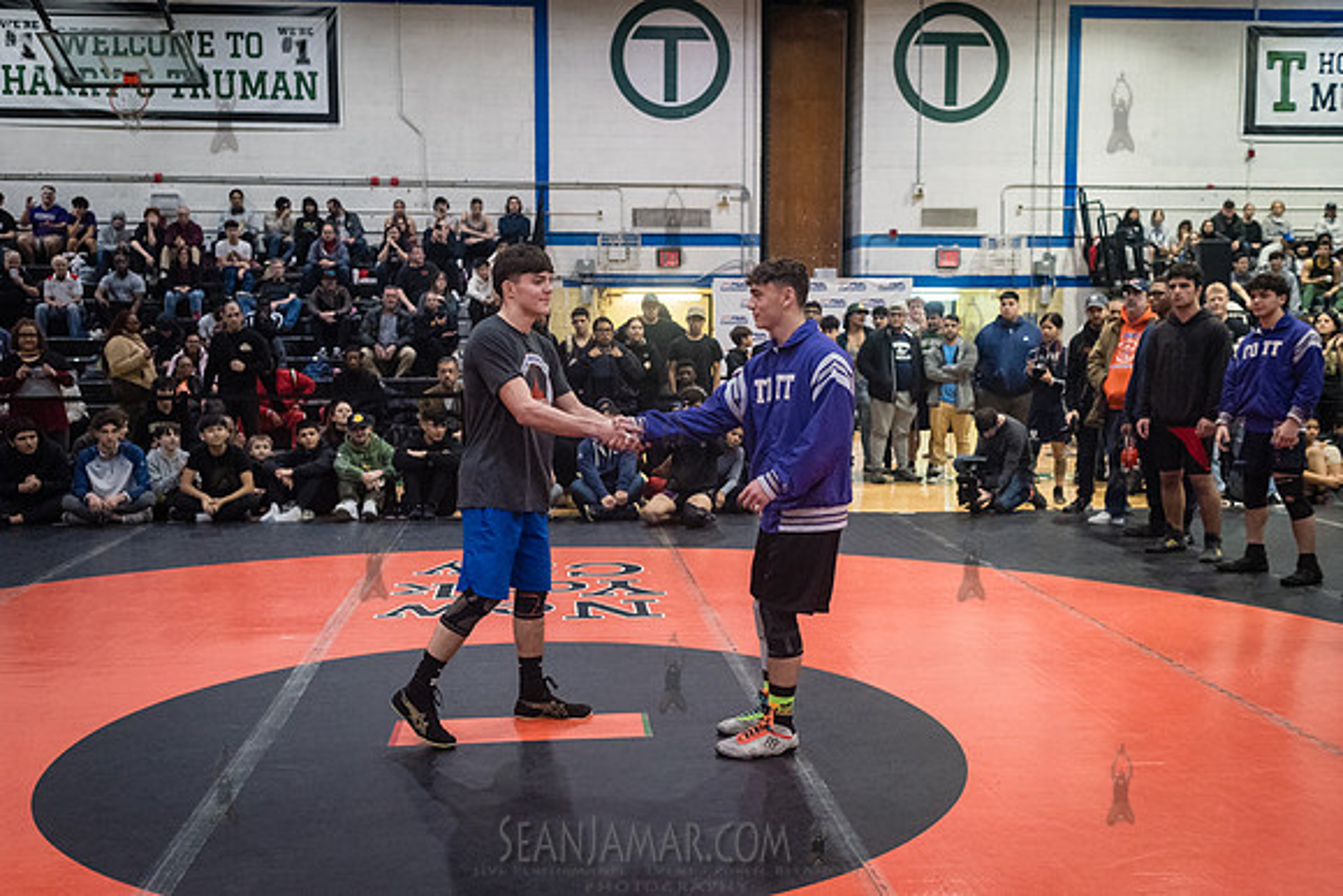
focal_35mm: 36
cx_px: 672
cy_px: 448
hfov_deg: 53.0
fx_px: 1345
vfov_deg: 36.8
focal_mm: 35
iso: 8000
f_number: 4
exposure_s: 1/400
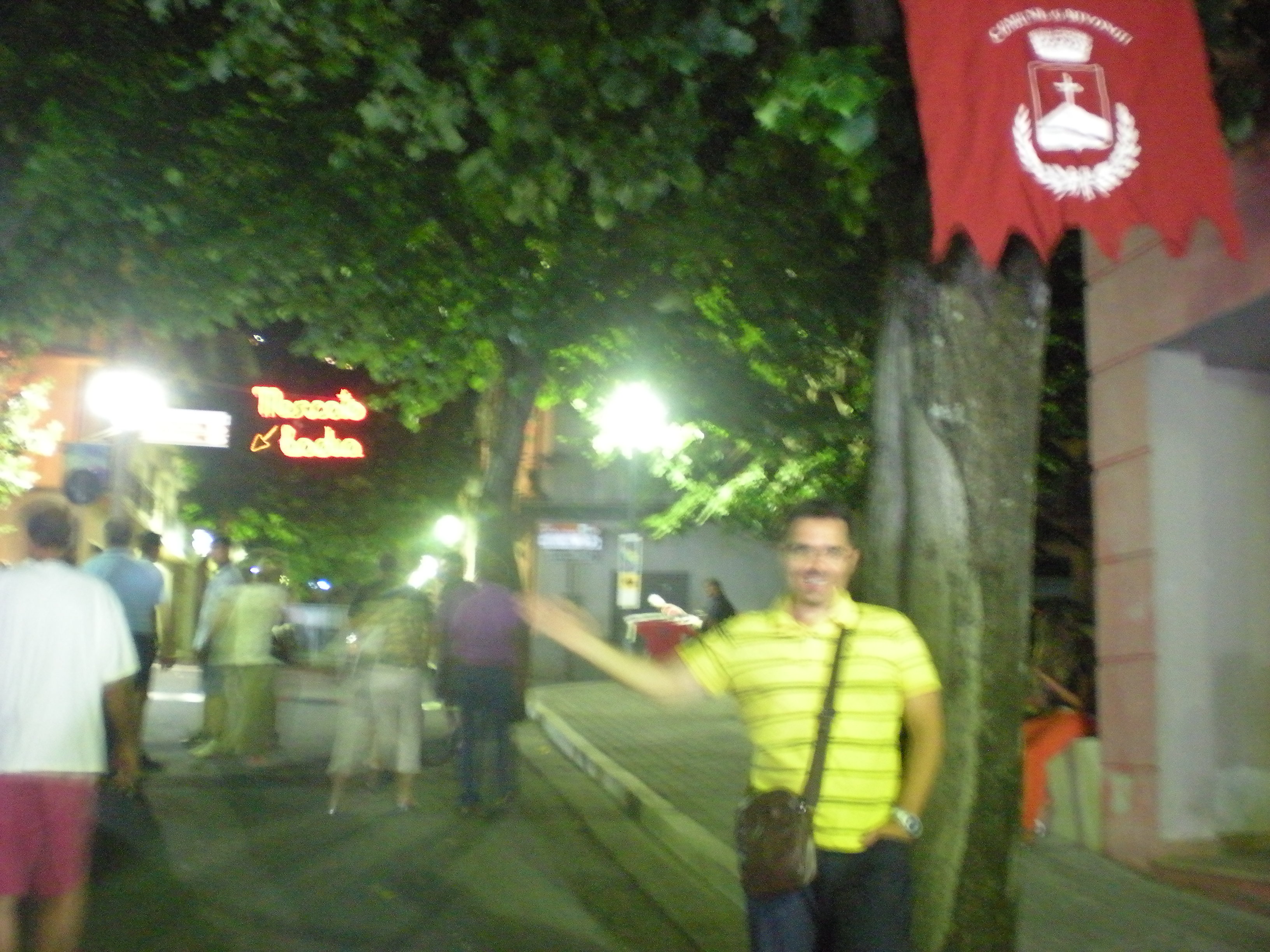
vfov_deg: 37.7
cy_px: 476
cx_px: 635
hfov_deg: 49.0
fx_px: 1394
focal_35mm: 38
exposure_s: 1/2.3
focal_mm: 6.3
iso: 800
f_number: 3.1
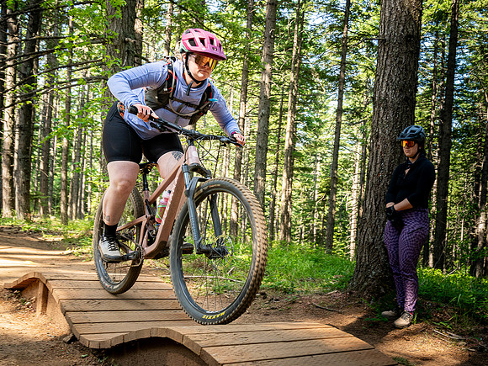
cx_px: 343
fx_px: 531
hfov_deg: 48.2
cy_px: 236
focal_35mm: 38
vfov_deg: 37.7
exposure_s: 1/250
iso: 640
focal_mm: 27
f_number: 4.5
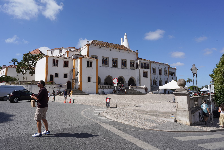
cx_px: 112
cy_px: 75
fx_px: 149
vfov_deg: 53.1
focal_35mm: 24
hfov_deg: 73.7
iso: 100
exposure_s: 1/100
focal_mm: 24
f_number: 18
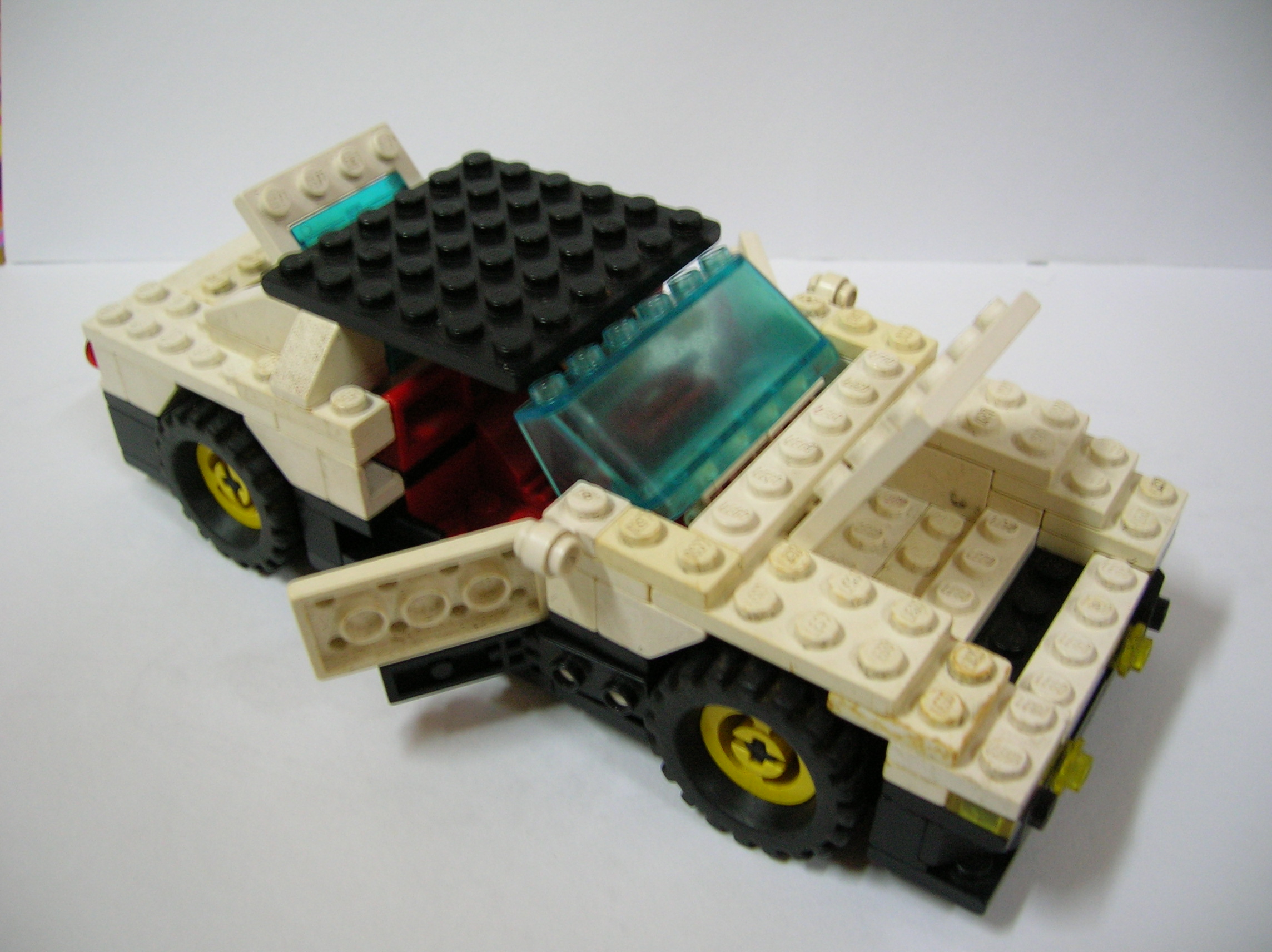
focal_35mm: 34
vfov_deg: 41.7
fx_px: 1248
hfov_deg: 54.0
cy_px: 476
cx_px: 636
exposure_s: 1/5.1
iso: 100
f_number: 2.9
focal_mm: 5.7
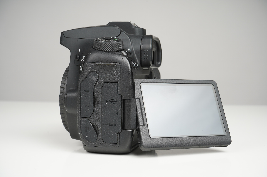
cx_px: 134
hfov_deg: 36.9
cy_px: 88
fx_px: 400
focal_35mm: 54
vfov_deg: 25.0
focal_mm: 54
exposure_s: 1/160
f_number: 14
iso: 160
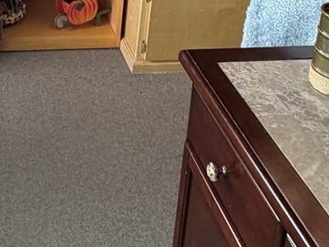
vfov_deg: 19.4
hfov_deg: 30.0
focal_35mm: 62
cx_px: 37
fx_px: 589
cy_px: -160
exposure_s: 1/120
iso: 100
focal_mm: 2.22
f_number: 2.2
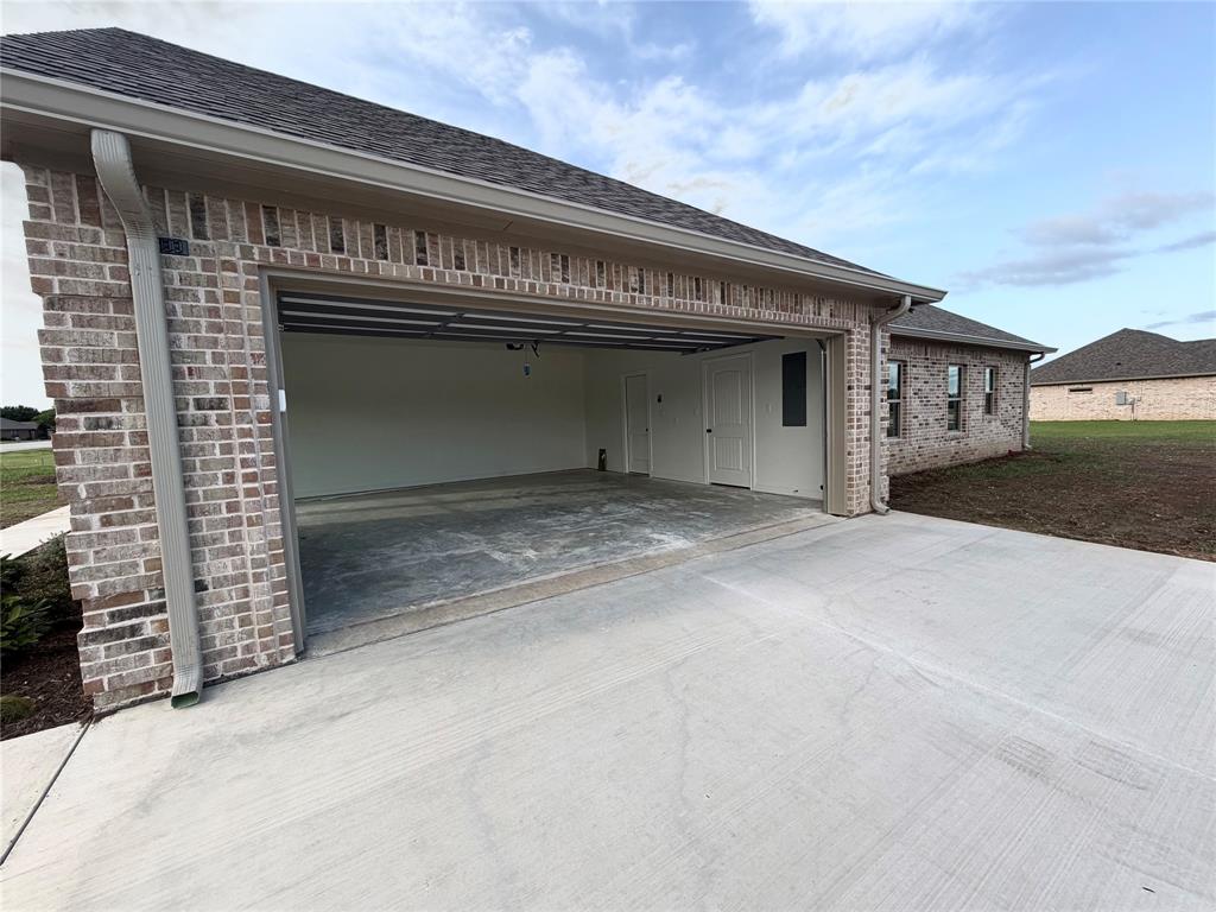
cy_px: 456
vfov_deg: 85.7
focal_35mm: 14
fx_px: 492
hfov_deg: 102.1
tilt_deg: -4.8
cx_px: 608
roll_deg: +2.6
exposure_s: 1/502
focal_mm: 2.22
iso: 64
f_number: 2.2
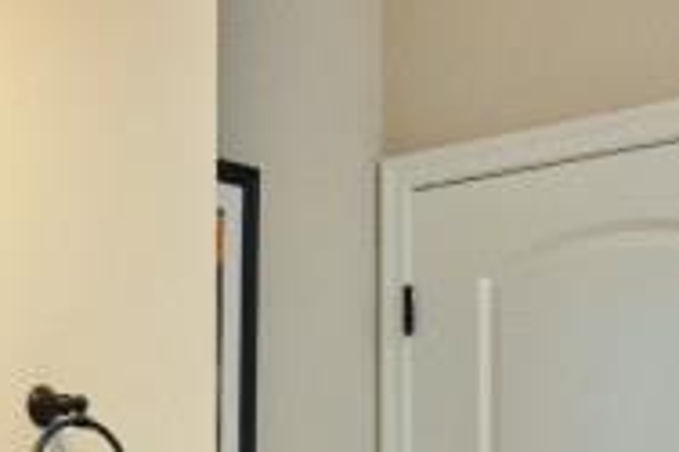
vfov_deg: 11.8
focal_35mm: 112
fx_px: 2111
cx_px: 33
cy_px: 640
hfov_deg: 17.9
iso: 200
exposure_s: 1/100
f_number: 5
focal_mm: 14
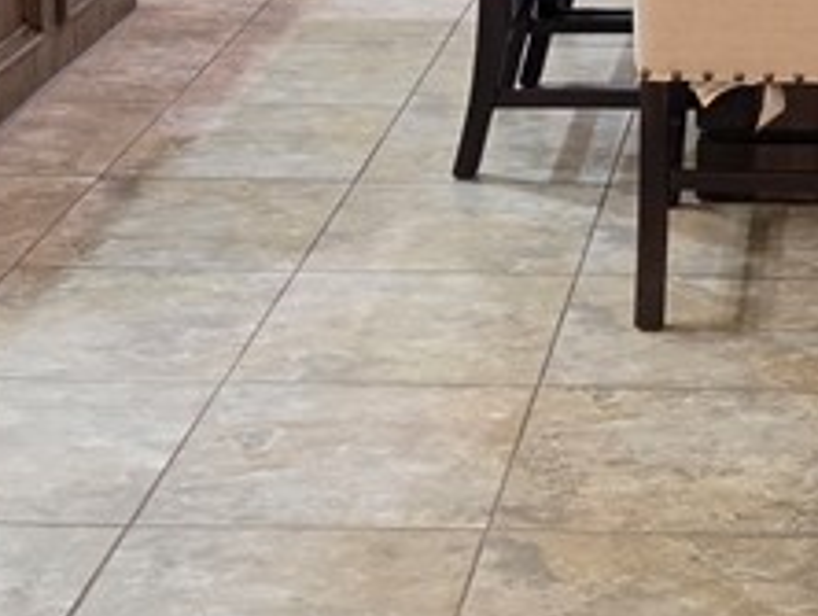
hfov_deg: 18.0
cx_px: 833
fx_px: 2508
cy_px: -229
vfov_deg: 13.4
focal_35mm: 106
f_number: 1.4
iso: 320
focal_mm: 6.5
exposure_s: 1/120
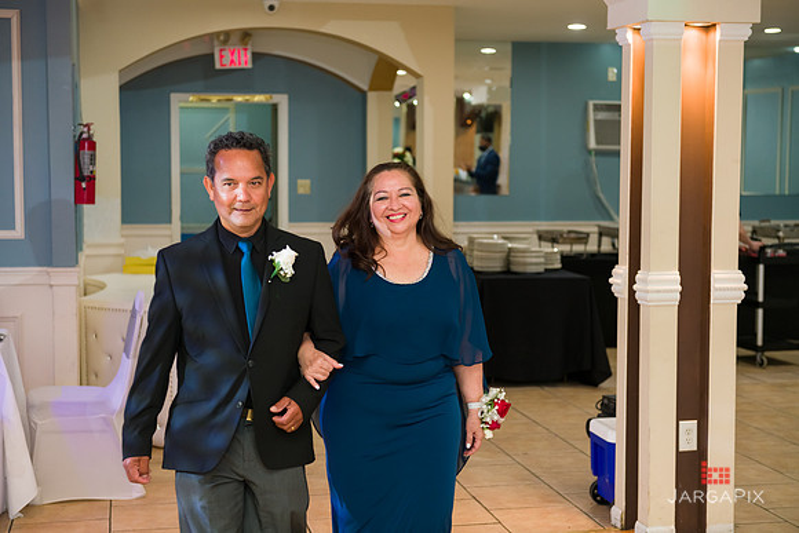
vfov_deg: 23.4
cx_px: 400
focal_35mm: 58
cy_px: 266
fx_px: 1288
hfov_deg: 34.5
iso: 800
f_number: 3.2
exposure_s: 1/125
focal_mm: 58
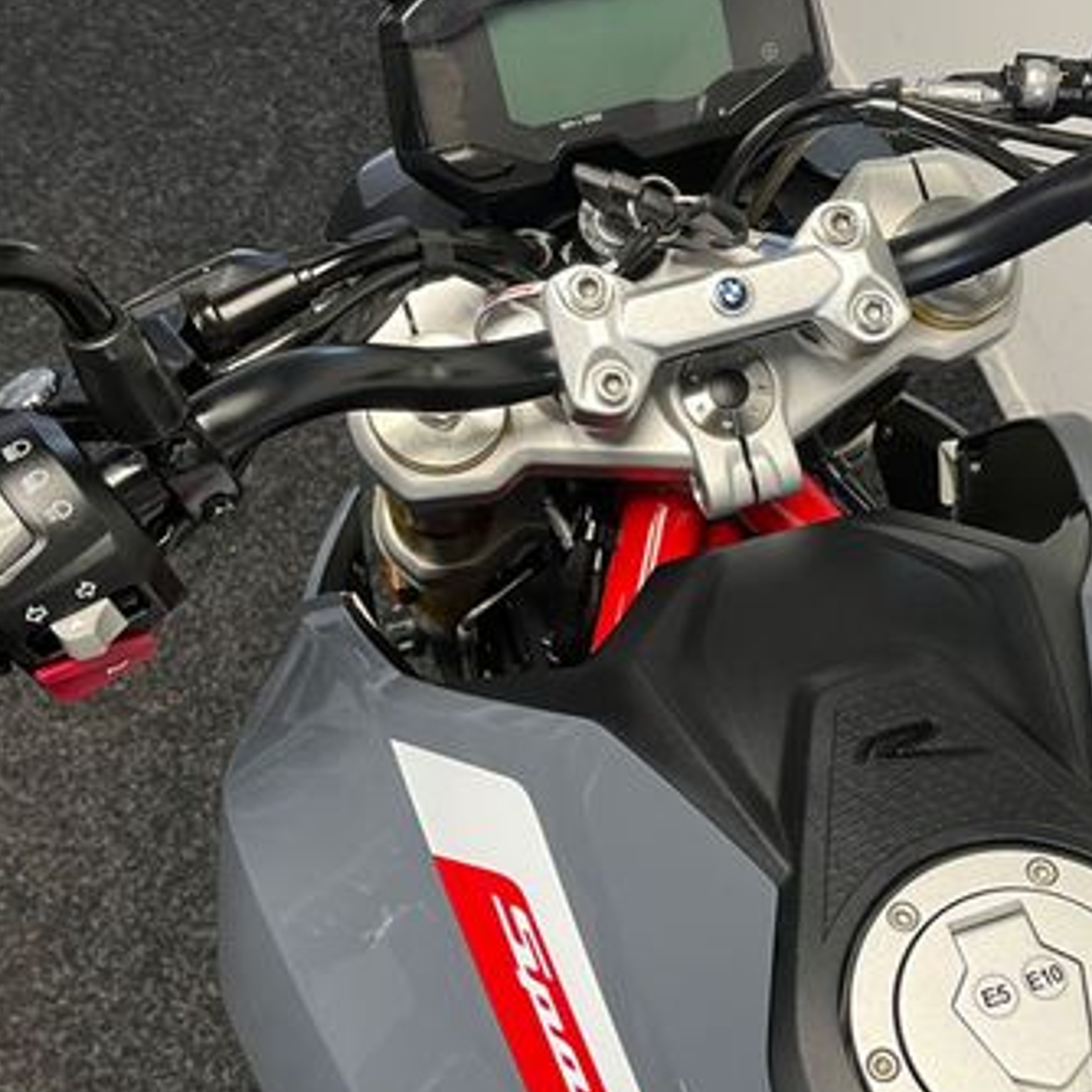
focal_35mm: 44
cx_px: 759
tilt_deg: -55.8
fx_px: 1570
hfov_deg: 37.8
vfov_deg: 38.3
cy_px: 608
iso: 125
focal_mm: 5.1
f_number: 1.6
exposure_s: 1/50
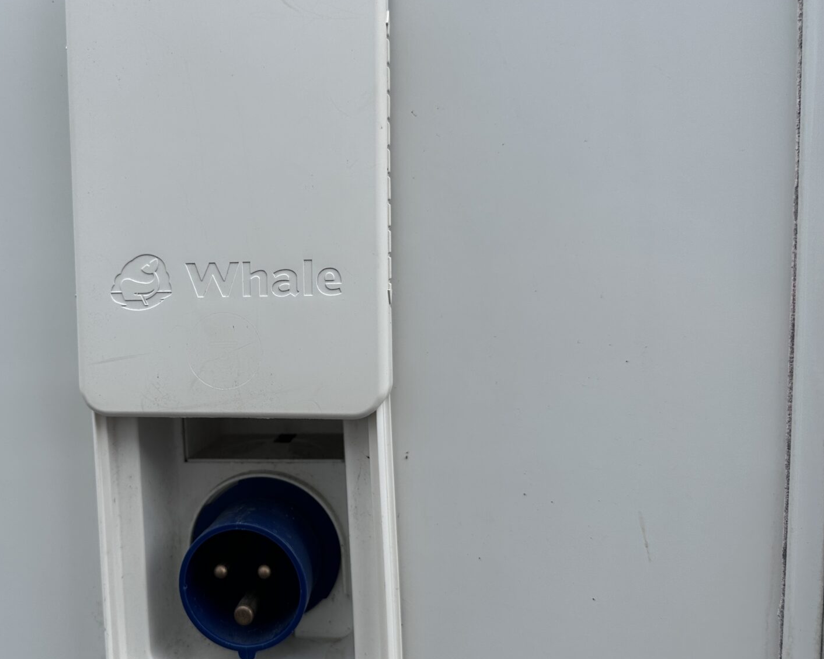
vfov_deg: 43.4
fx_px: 829
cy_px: 329
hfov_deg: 51.7
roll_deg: +3.0
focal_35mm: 34
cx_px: 266
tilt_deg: -1.5
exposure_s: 1/2410
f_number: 1.78
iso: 80
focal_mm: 6.86
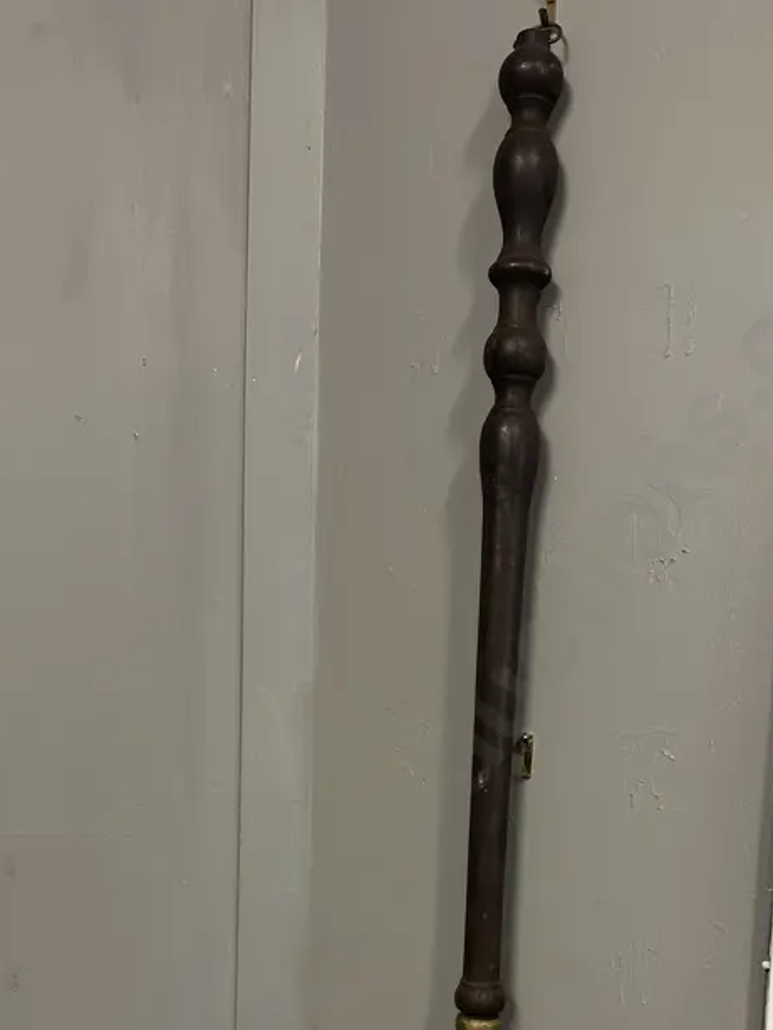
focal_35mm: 40
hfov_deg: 36.0
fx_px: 1190
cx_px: 414
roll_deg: -2.3
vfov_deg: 44.5
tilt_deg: -6.9
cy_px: 825
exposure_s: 1/50
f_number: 1.78
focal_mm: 6.86
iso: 160
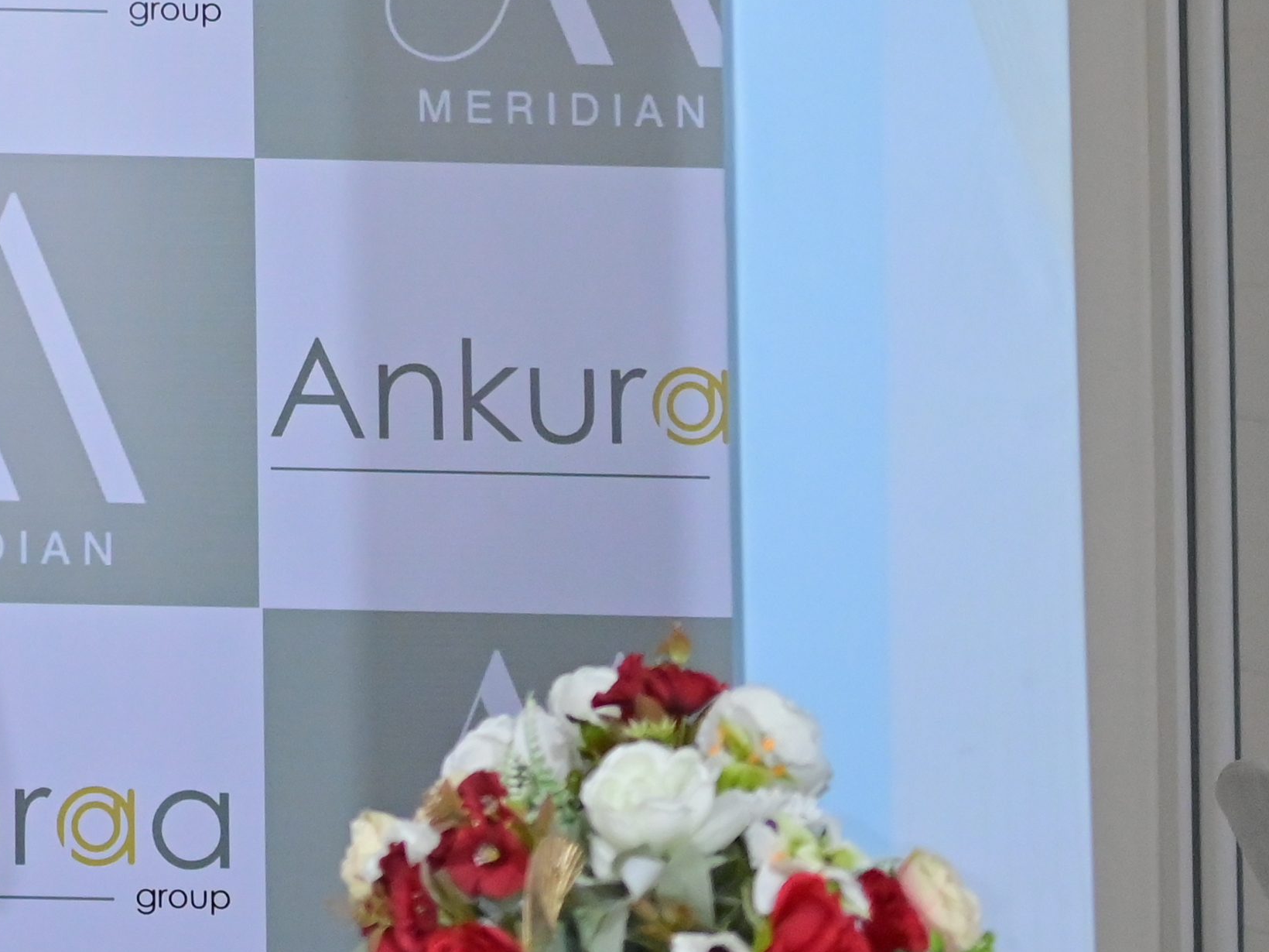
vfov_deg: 11.7
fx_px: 4546
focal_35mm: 124
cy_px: -145
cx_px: -787
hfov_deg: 14.5
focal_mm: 35
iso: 2500
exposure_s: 1/125
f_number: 1.8
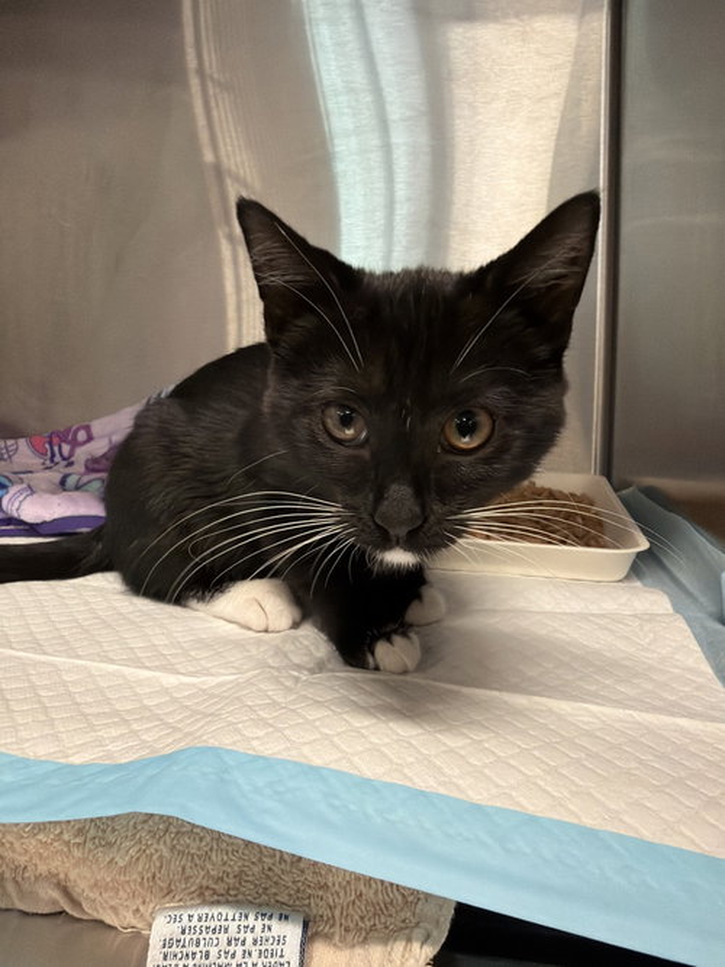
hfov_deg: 54.9
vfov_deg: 69.4
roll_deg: +0.0
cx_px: 362
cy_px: 484
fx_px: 698
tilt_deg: -4.7
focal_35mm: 25
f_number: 2.2
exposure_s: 1/60
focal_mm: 2.22
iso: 250
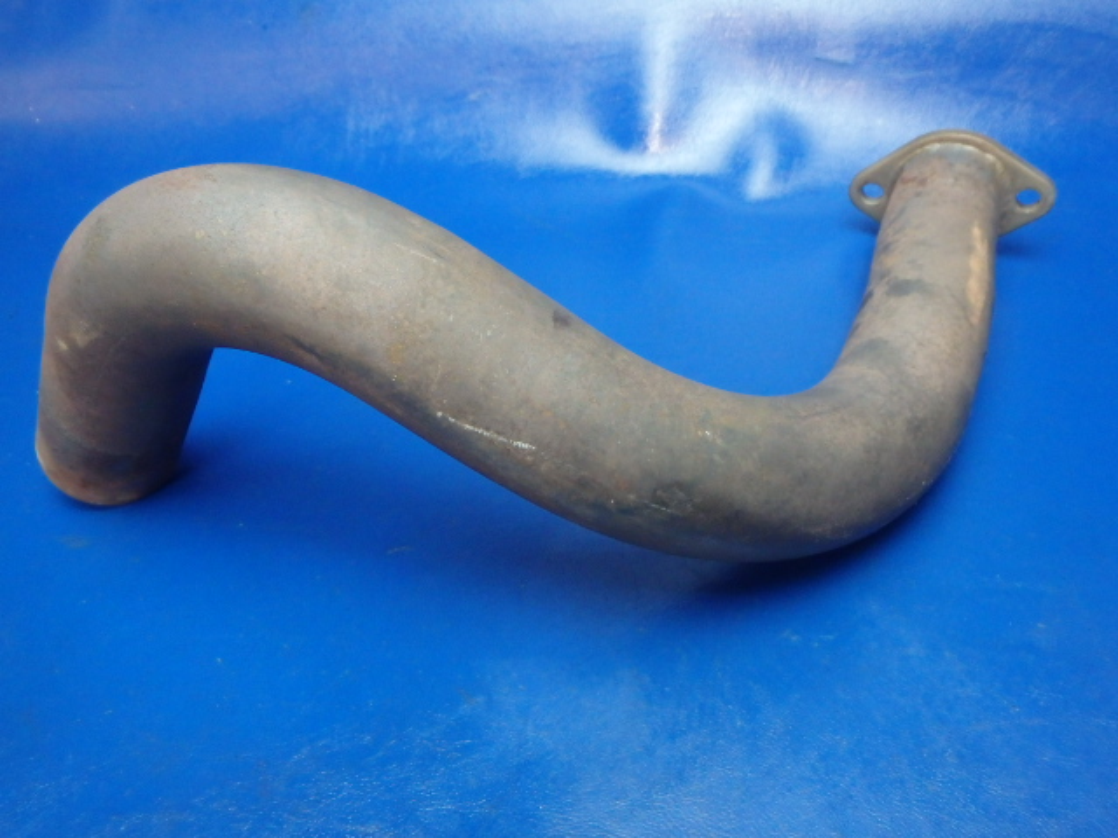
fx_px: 904
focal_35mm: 28
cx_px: 559
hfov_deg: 63.4
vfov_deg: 49.7
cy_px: 419
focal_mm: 5
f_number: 3.9
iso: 800
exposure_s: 1/30
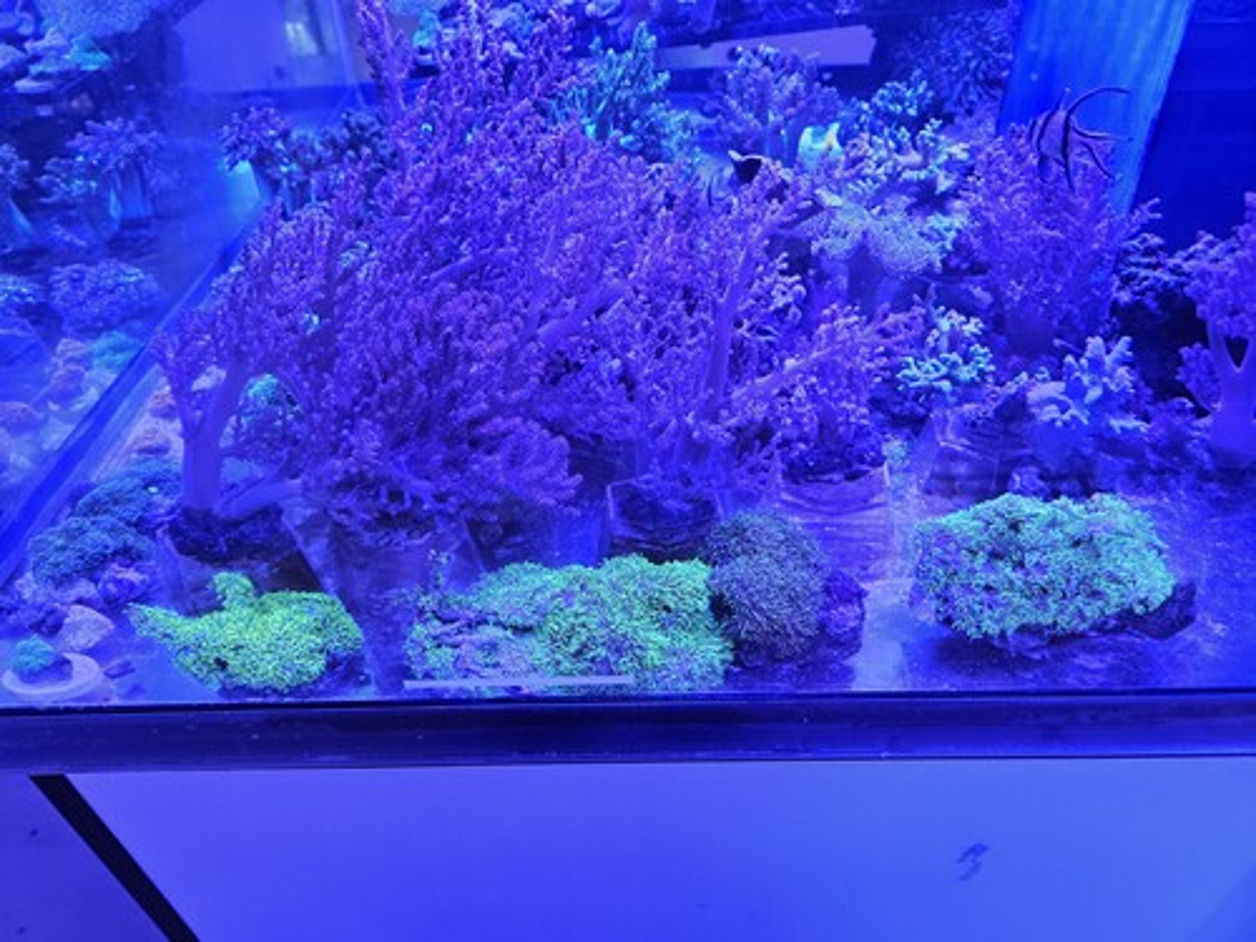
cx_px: 628
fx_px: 835
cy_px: 471
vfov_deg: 58.9
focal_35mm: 23
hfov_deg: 73.9
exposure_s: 1/72.1
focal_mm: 5.4
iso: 160
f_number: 1.8
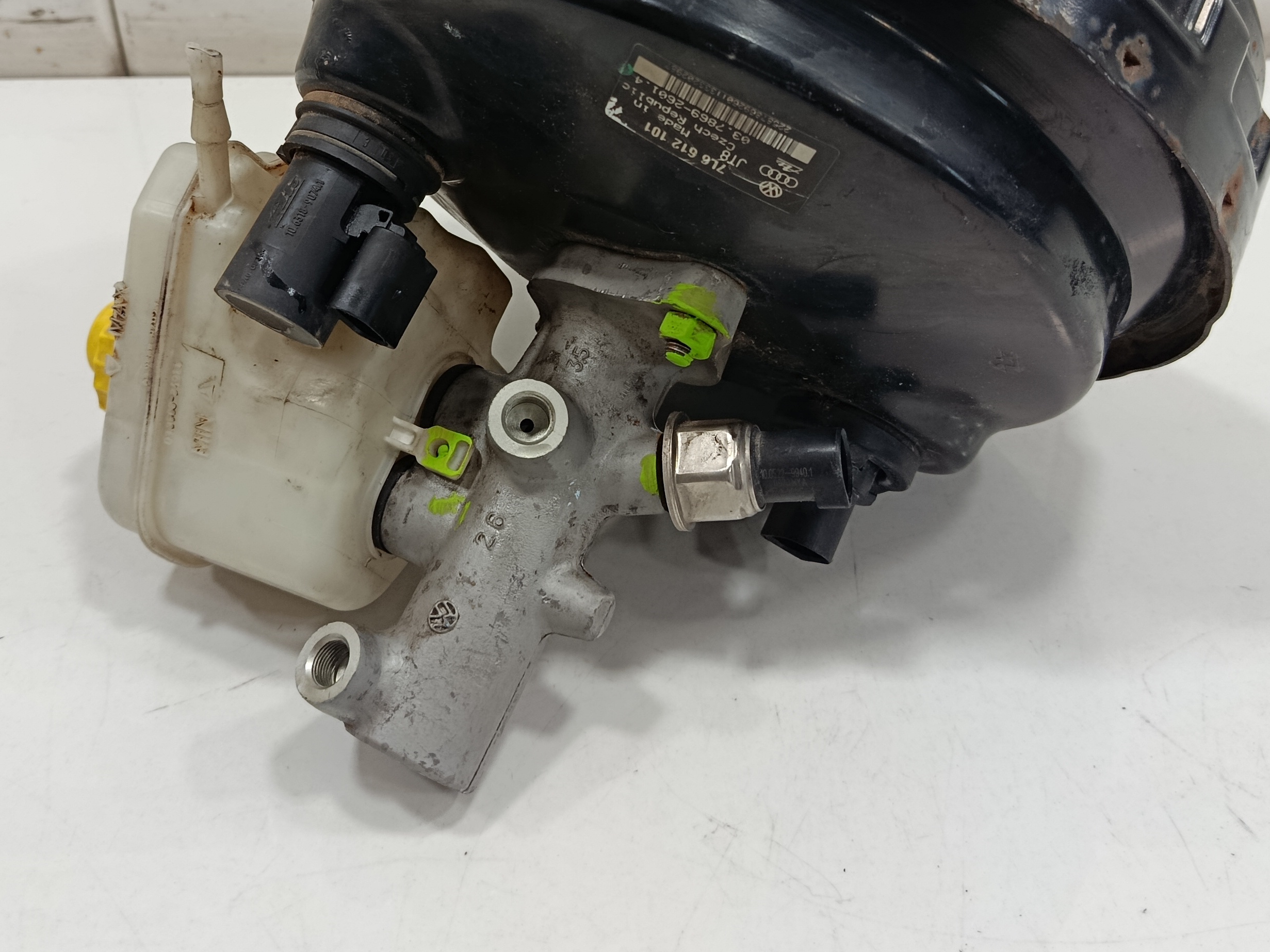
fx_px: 1431
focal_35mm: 39
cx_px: 601
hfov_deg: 47.8
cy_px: 221
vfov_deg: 35.9
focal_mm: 5.24
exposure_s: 1/50
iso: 626
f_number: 1.7
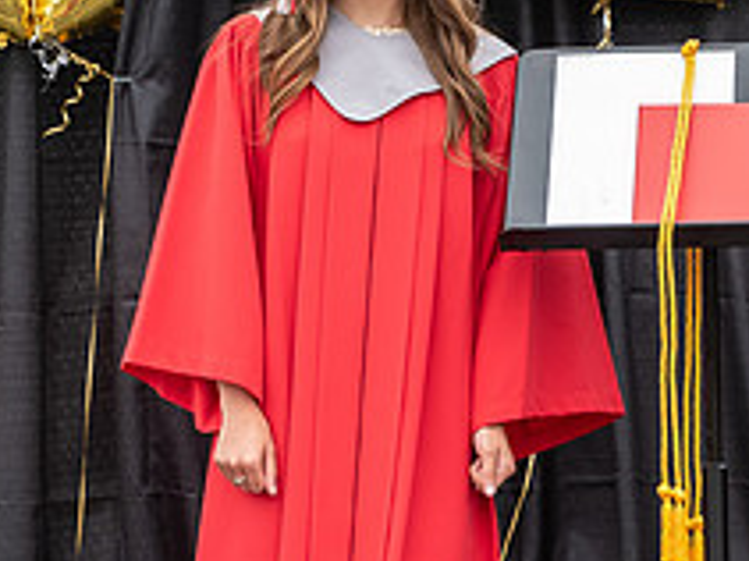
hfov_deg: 10.1
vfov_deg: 7.6
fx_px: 4217
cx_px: 430
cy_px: 259
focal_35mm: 195
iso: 500
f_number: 5.6
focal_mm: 52
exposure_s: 1/500
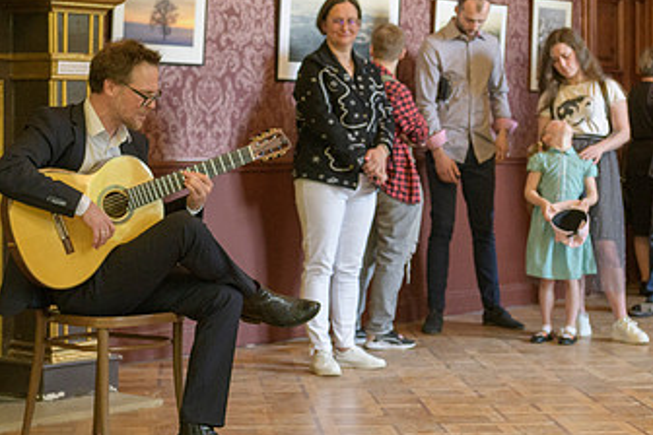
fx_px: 1578
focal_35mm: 87
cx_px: 363
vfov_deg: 15.7
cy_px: 149
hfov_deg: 23.4
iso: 2800
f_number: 3.5
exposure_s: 1/100
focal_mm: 48
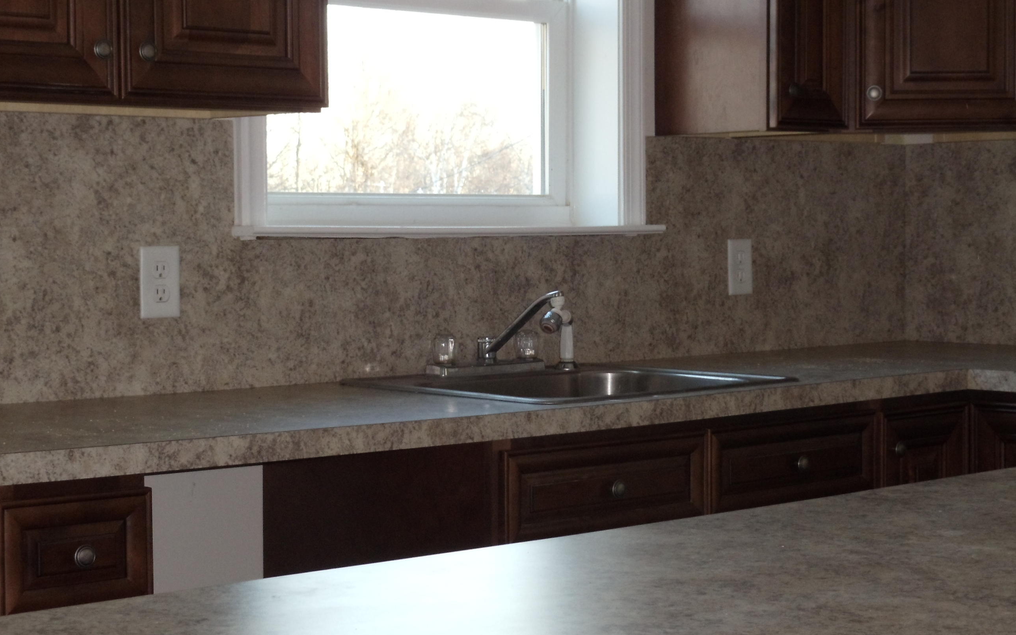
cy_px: 336
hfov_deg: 21.4
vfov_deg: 13.5
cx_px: 508
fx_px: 2686
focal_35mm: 97
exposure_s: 1/30
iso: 400
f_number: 4.6
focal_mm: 12.35
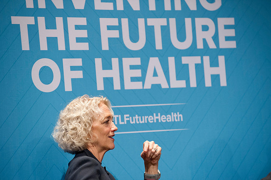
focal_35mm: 180
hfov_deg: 11.4
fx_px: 1354
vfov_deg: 7.6
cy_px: 90
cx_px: 136
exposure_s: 1/200
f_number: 3.5
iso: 2500
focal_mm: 180
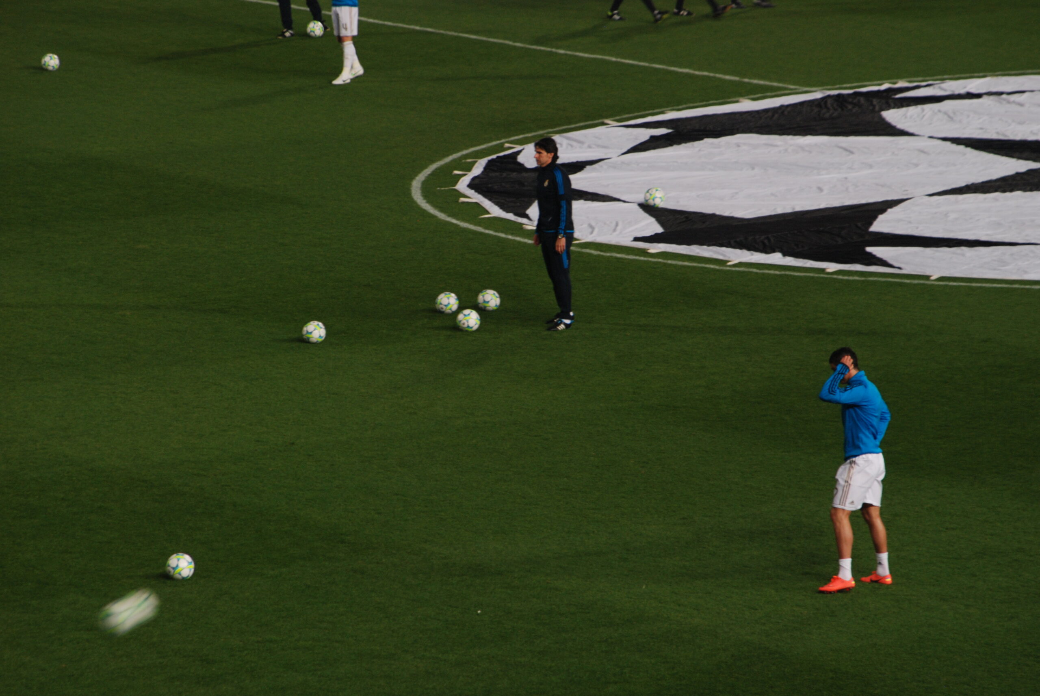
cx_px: 520
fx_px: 7376
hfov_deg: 8.1
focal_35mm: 255
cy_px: 348
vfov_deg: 5.4
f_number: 6.3
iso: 400
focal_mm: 170
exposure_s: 1/60
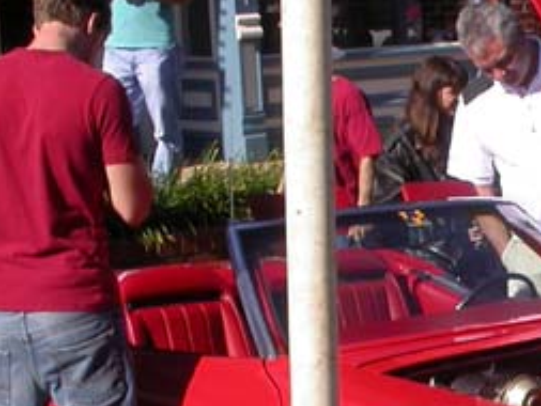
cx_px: 571
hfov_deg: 16.0
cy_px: 432
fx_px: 1876
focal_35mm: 120
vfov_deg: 12.2
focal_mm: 7.85
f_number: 7.5
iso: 100
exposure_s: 1/304
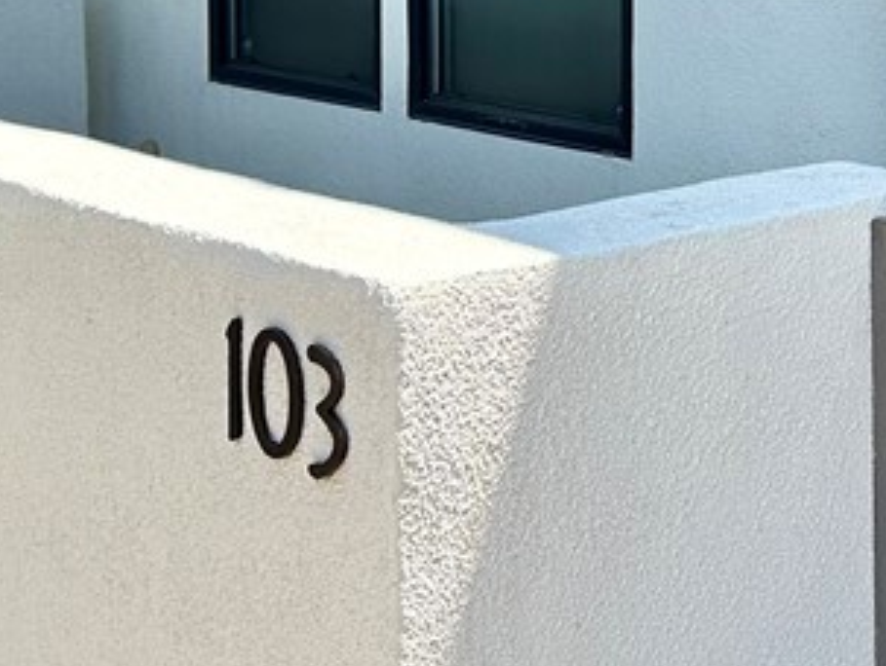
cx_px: 822
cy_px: -35
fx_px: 2076
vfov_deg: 17.7
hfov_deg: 23.4
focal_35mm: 81
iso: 80
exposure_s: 1/1562
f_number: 1.78
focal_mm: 6.86
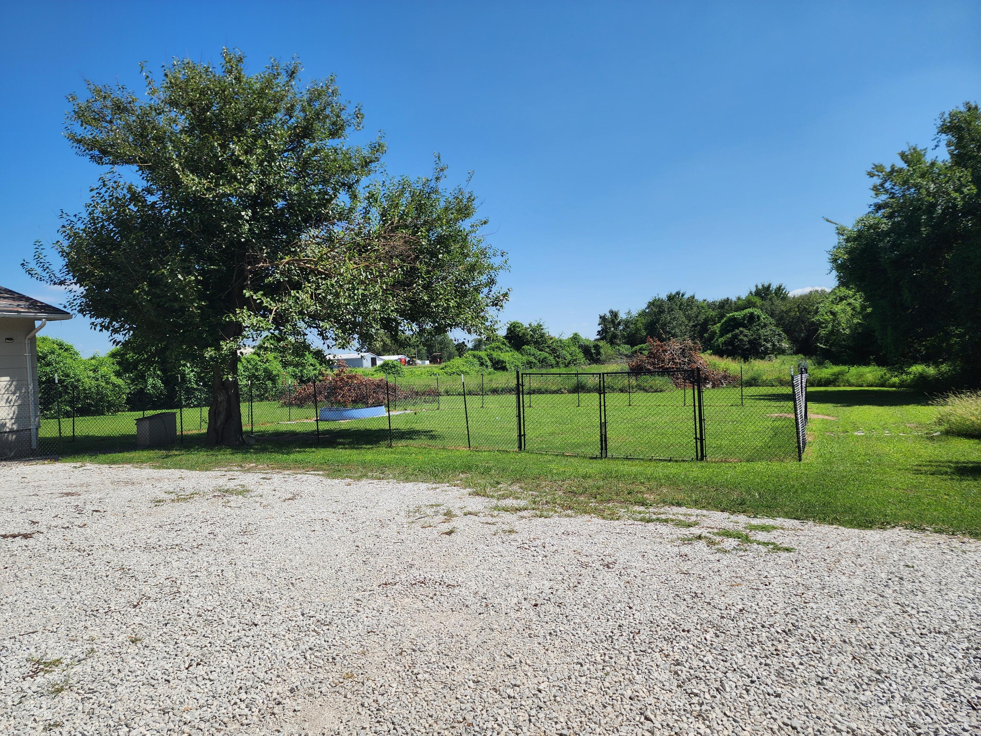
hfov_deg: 73.9
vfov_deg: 58.9
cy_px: 368
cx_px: 490
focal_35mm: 23
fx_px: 652
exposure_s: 1/1372
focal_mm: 6.4
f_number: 1.8
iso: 12
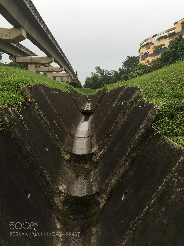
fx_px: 206
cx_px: 92
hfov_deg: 48.2
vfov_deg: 61.7
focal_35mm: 29
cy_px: 123
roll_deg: -1.4
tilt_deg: -5.3
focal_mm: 4.15
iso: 32
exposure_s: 1/125
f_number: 2.2
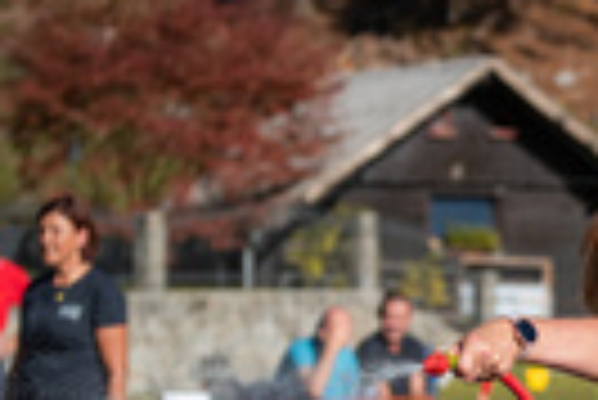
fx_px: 3941
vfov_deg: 5.8
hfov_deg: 8.6
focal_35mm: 237
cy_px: 321
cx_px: 679
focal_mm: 70
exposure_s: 1/3200
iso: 100
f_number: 2.8
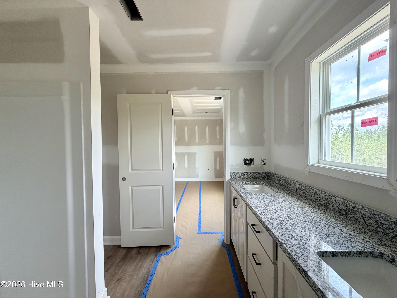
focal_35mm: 14
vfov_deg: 85.7
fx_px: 161
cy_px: 149
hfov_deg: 102.1
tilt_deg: -1.6
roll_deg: +0.2
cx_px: 198
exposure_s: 1/121
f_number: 2.2
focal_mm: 2.22
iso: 125
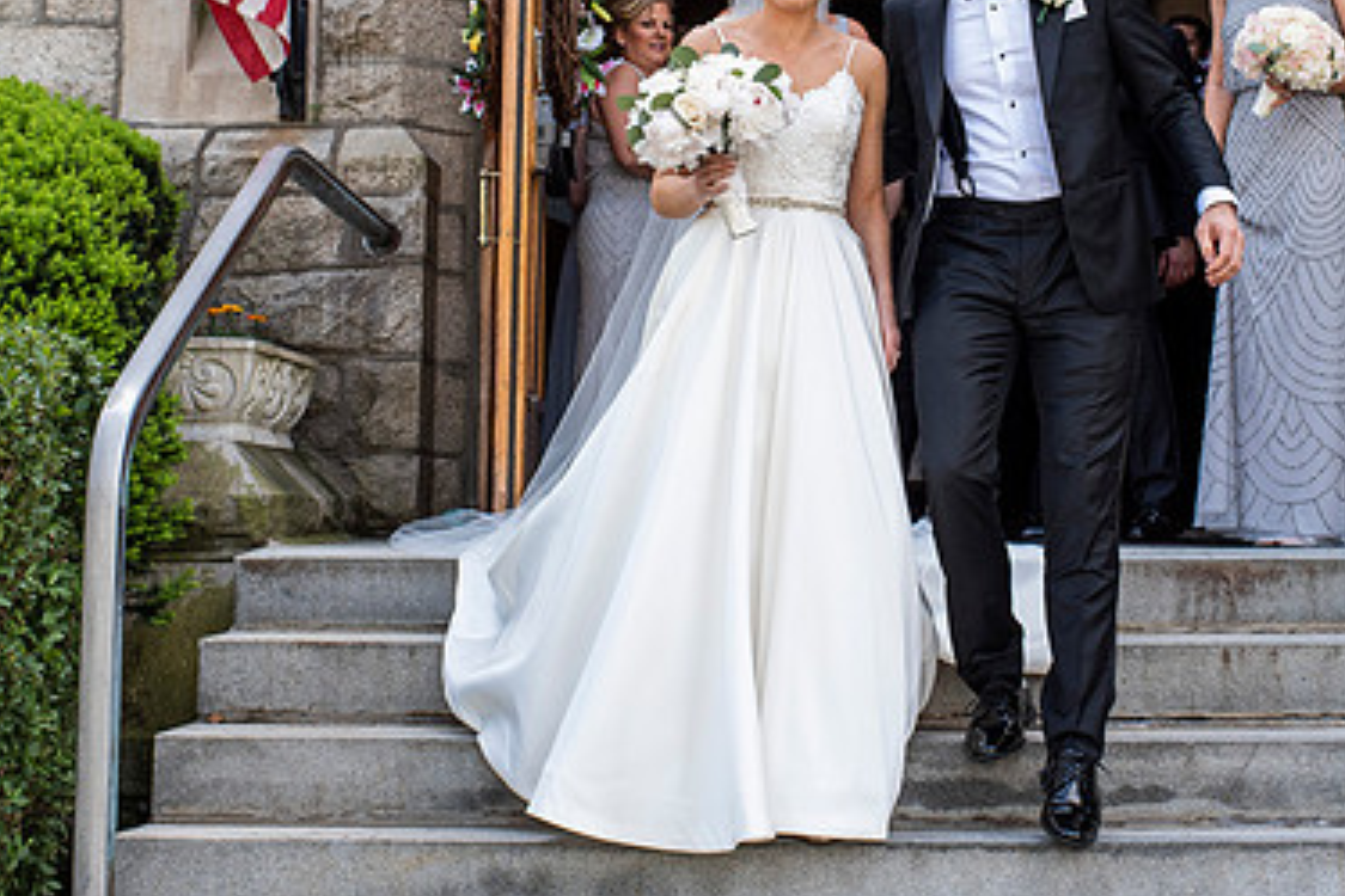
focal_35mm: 59
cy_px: 221
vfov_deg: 22.8
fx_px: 2204
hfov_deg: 33.9
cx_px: 790
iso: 640
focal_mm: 35
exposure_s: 1/500
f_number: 6.3
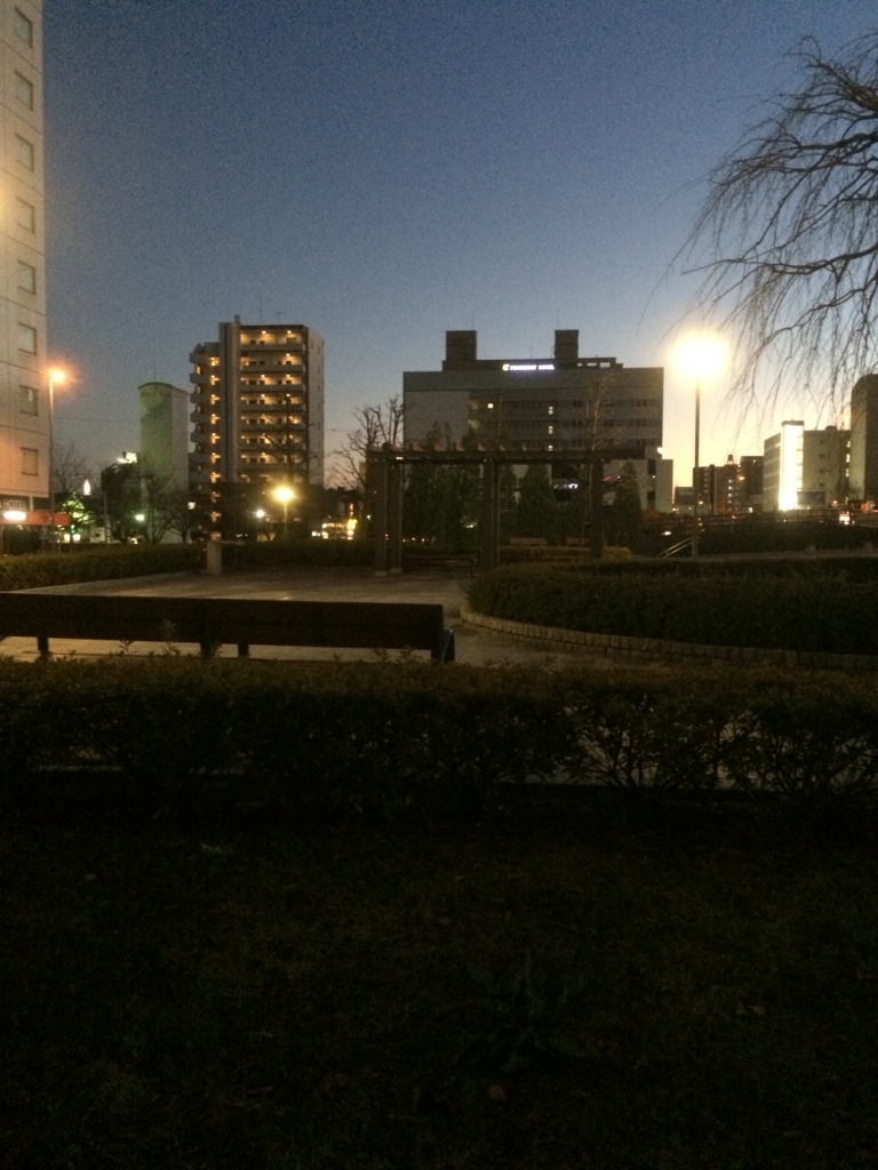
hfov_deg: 48.2
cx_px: 439
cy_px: 585
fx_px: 981
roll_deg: +1.1
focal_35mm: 29
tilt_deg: -1.1
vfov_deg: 61.7
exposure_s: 1/15
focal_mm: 4.15
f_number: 2.2
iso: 500
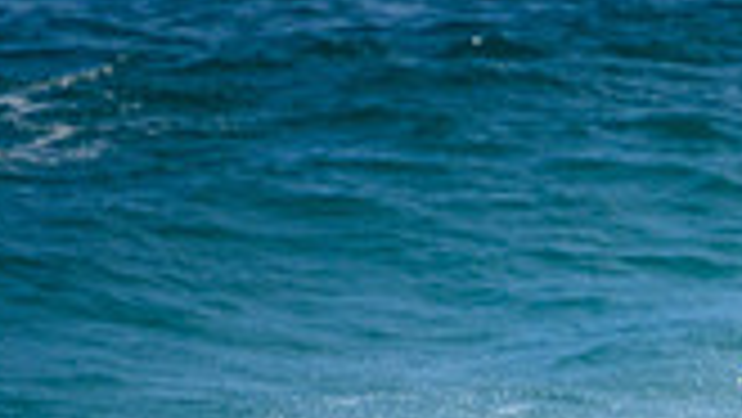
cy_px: 721
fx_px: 58049
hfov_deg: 0.7
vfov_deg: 0.4
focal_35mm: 2949
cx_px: 1021
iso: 1000
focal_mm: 800
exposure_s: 1/2000
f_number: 11
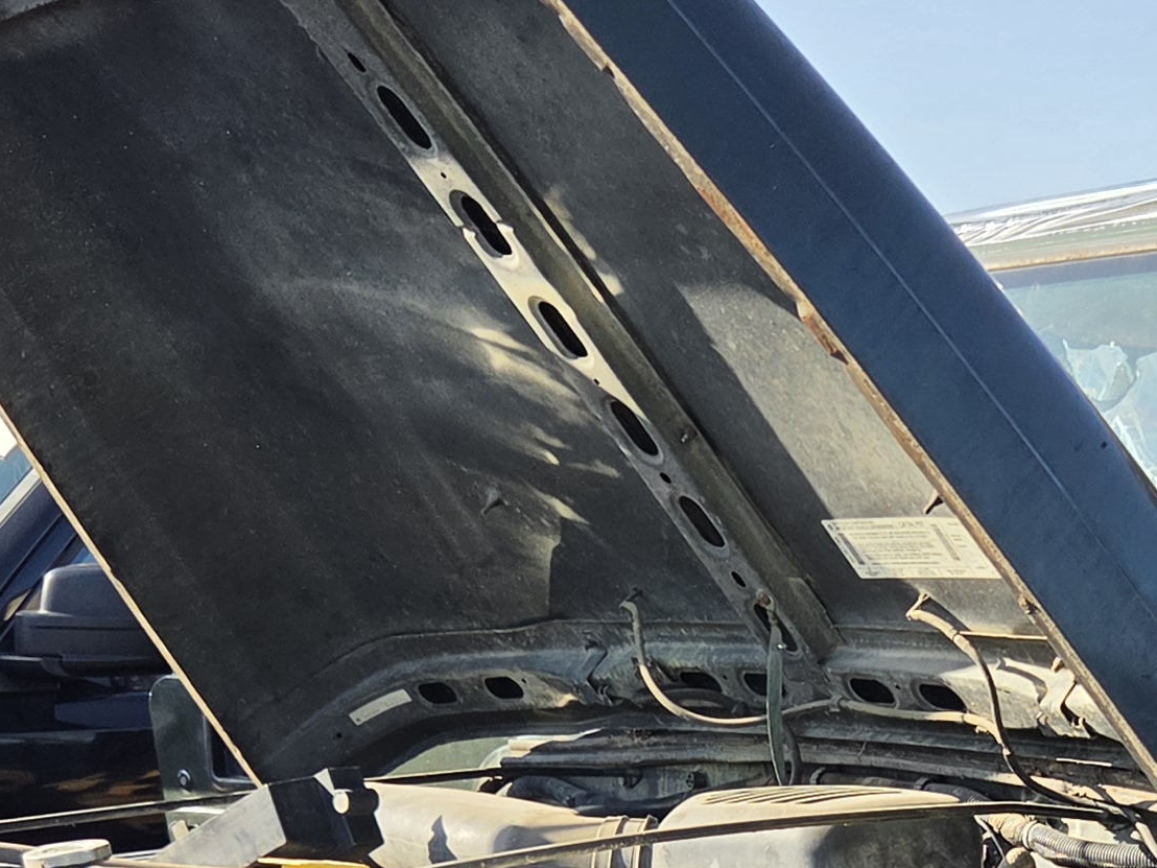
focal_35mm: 83
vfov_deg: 16.7
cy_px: 1149
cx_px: 1071
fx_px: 2774
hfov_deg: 22.9
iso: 80
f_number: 1.8
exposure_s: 1/2071
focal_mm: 5.4
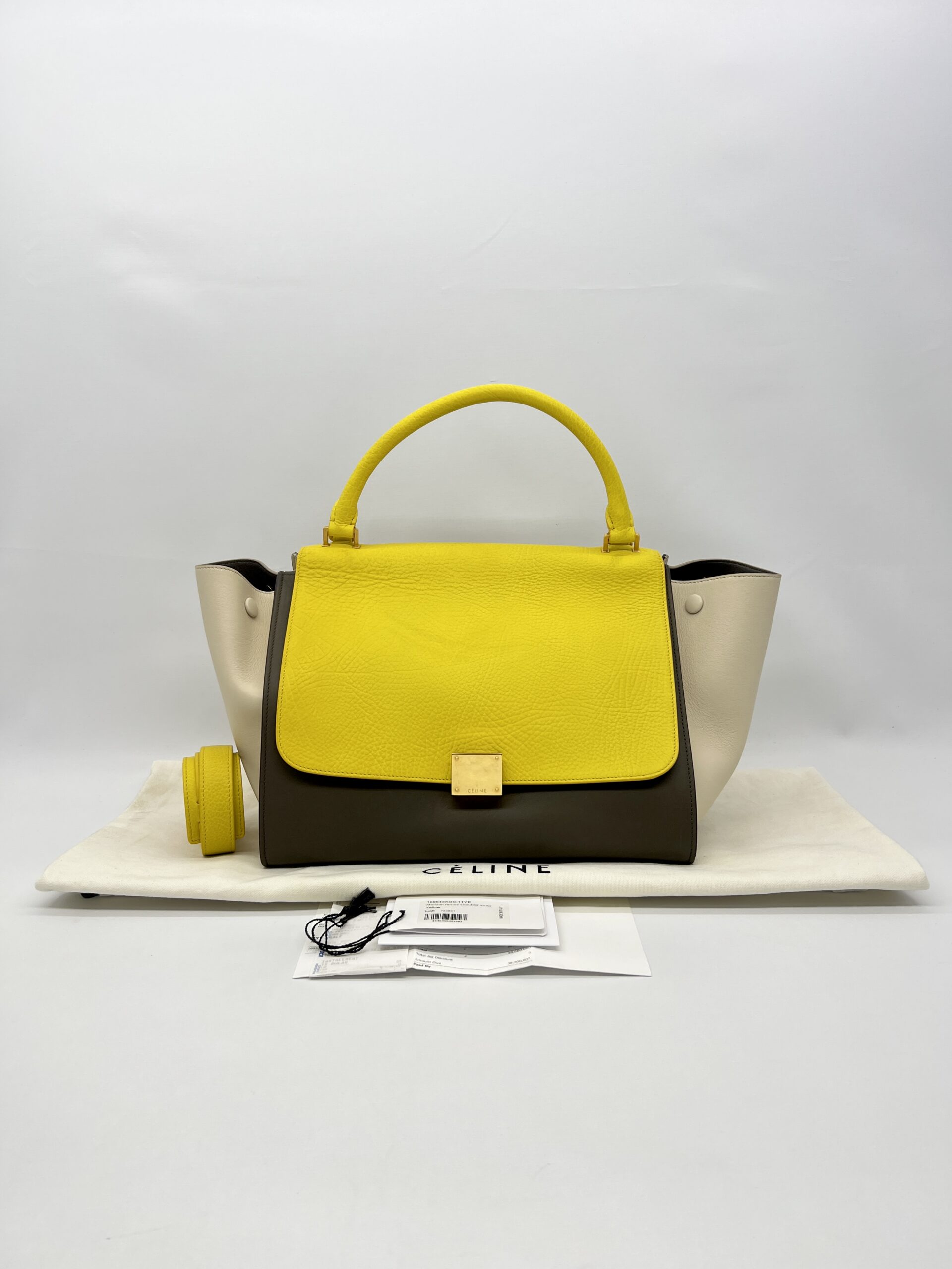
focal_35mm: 26
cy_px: 634
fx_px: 953
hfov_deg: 53.1
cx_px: 476
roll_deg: +0.7
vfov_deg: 67.3
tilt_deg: -10.1
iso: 40
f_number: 1.5
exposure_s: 1/212
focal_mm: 5.7
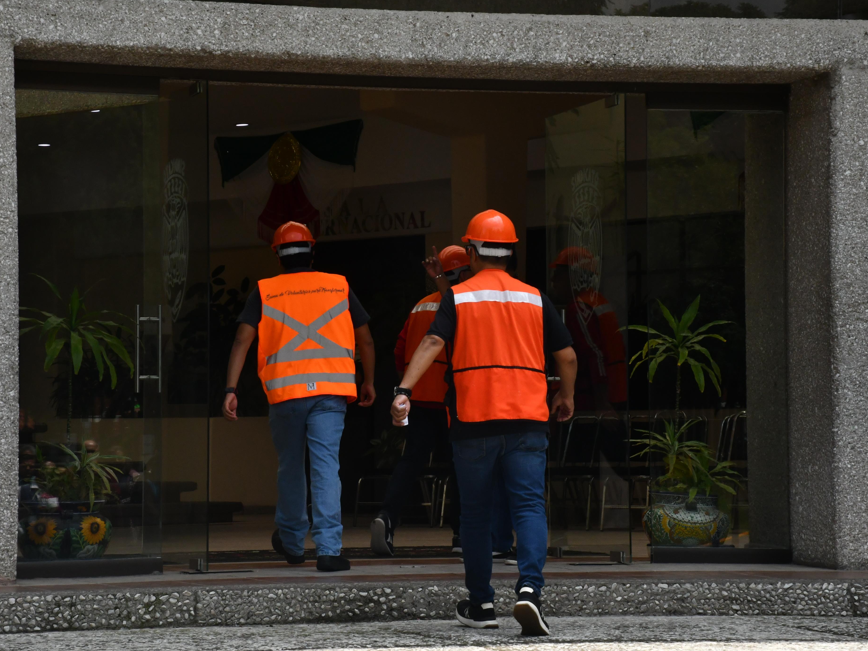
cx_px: 418
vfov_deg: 12.1
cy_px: 324
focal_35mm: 122
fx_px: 3059
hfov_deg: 16.1
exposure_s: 1/400
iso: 1250
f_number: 22
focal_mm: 75
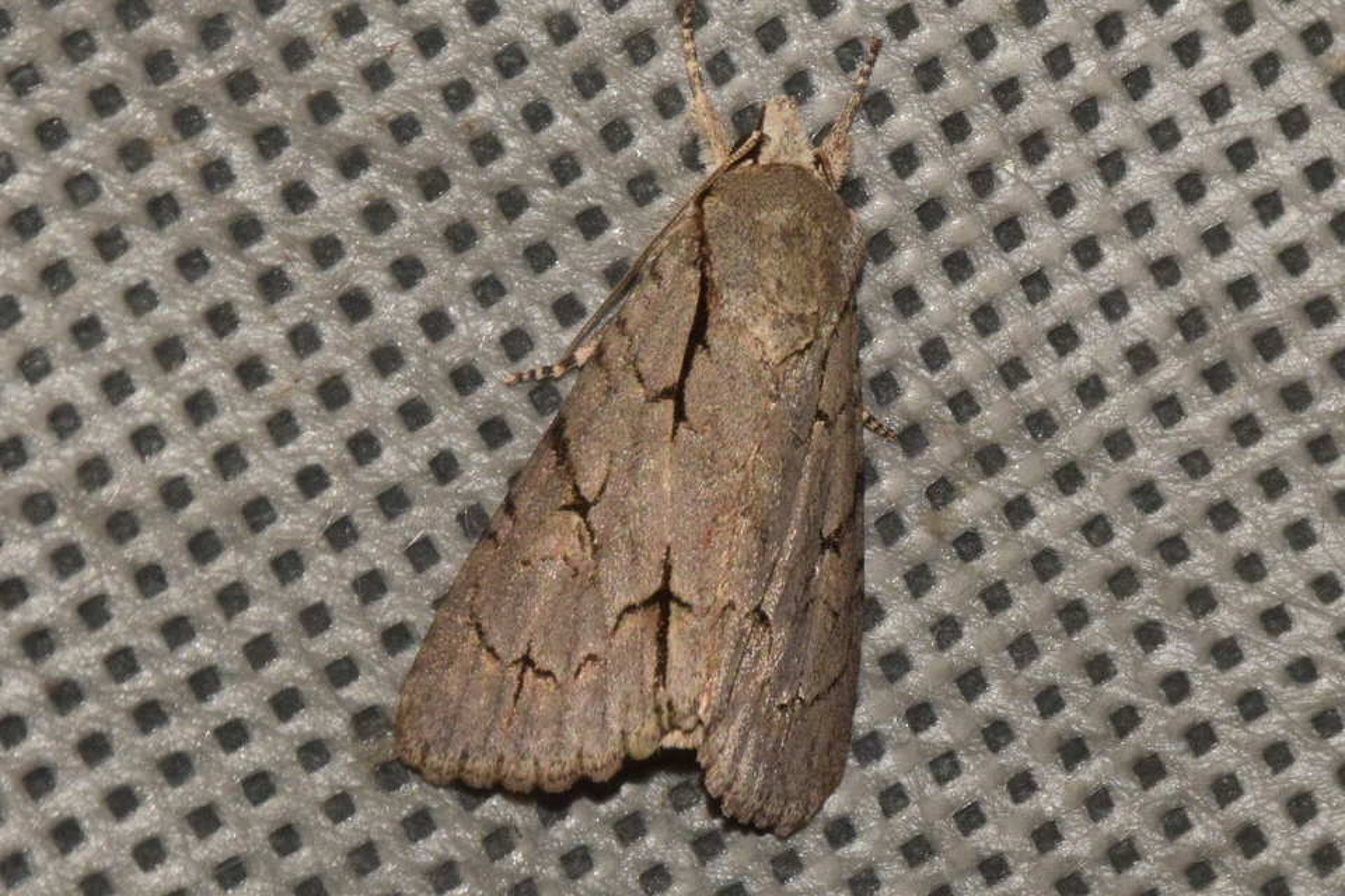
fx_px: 7845
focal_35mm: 210
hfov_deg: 9.8
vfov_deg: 6.5
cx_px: 672
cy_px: 448
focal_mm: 140
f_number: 14
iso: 1000
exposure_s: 1/200
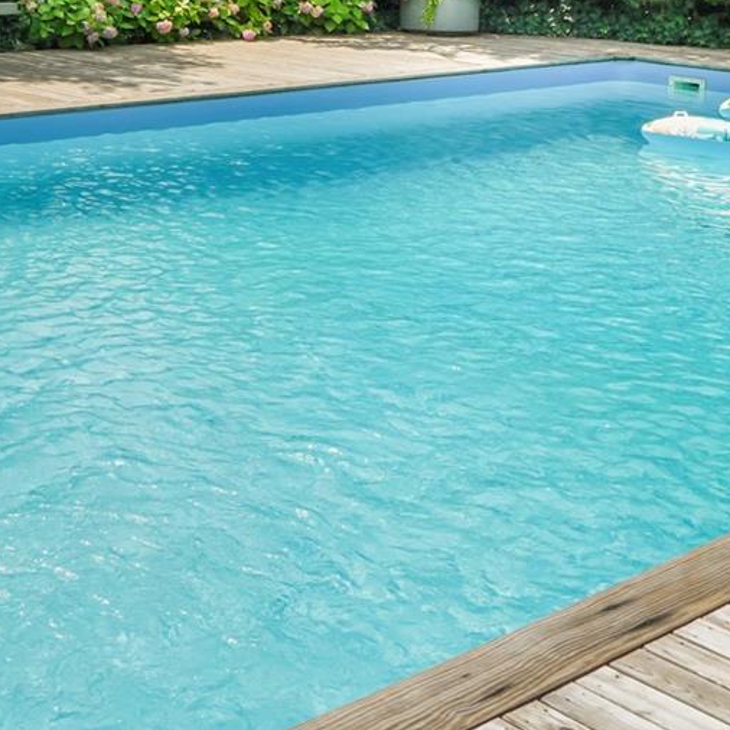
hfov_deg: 28.1
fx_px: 1312
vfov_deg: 29.8
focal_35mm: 55
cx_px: -85
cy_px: 76
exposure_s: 1/50
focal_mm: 16
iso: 100
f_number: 11
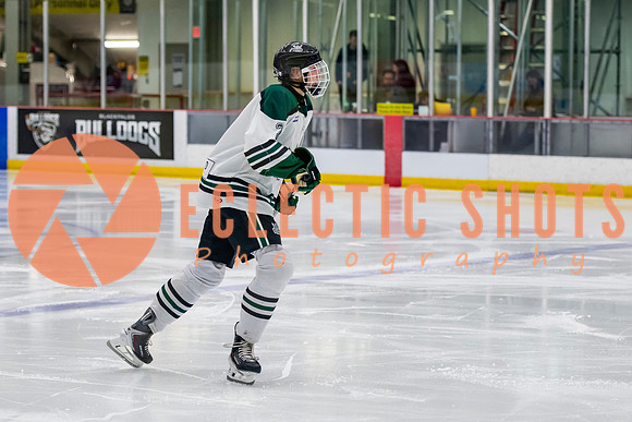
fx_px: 2307
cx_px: 261
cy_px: 207
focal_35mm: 131
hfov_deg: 15.6
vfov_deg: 10.4
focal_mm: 85
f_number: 3.2
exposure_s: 1/640
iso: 2000
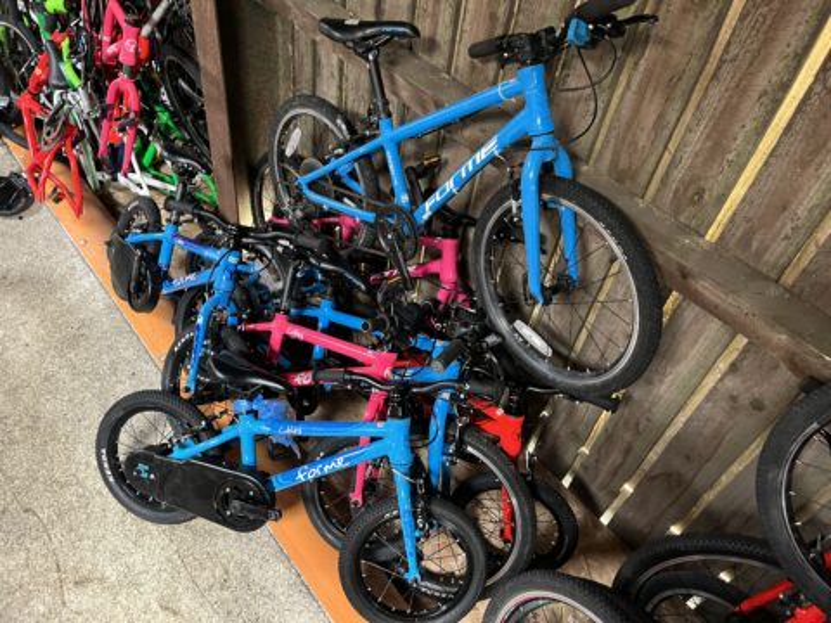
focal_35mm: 26
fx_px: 624
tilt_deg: -46.6
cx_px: 416
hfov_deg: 67.3
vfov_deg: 53.1
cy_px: 312
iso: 640
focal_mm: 5.1
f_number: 1.6
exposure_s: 1/38
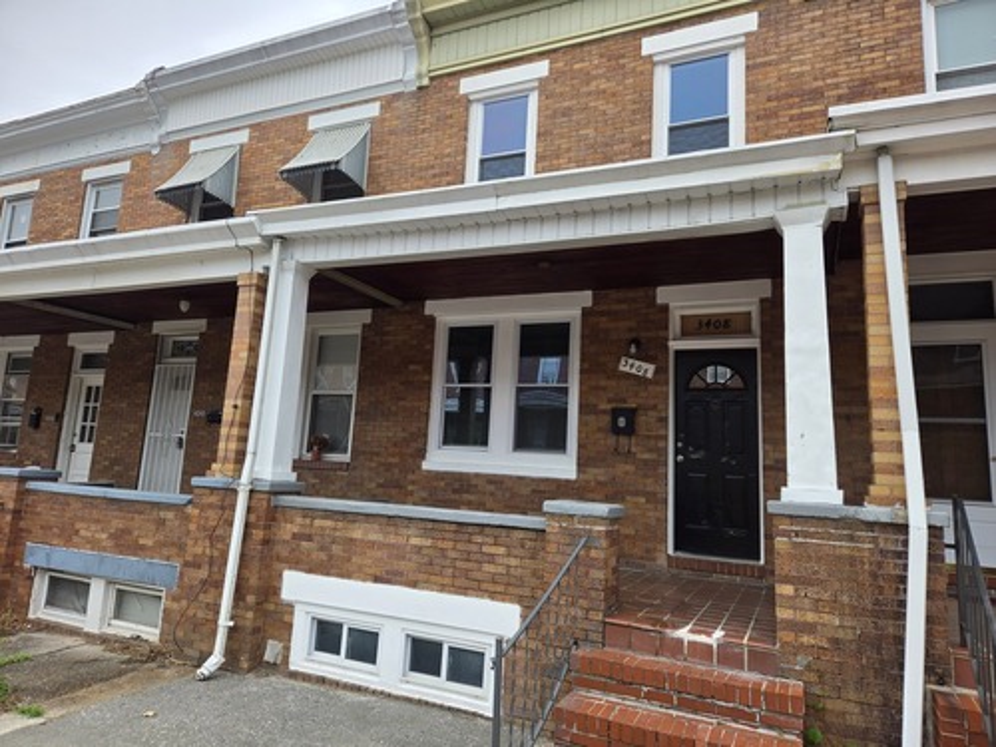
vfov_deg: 58.9
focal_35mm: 23
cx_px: 498
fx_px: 662
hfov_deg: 73.9
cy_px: 374
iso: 64
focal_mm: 5.4
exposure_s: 1/180
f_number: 1.8
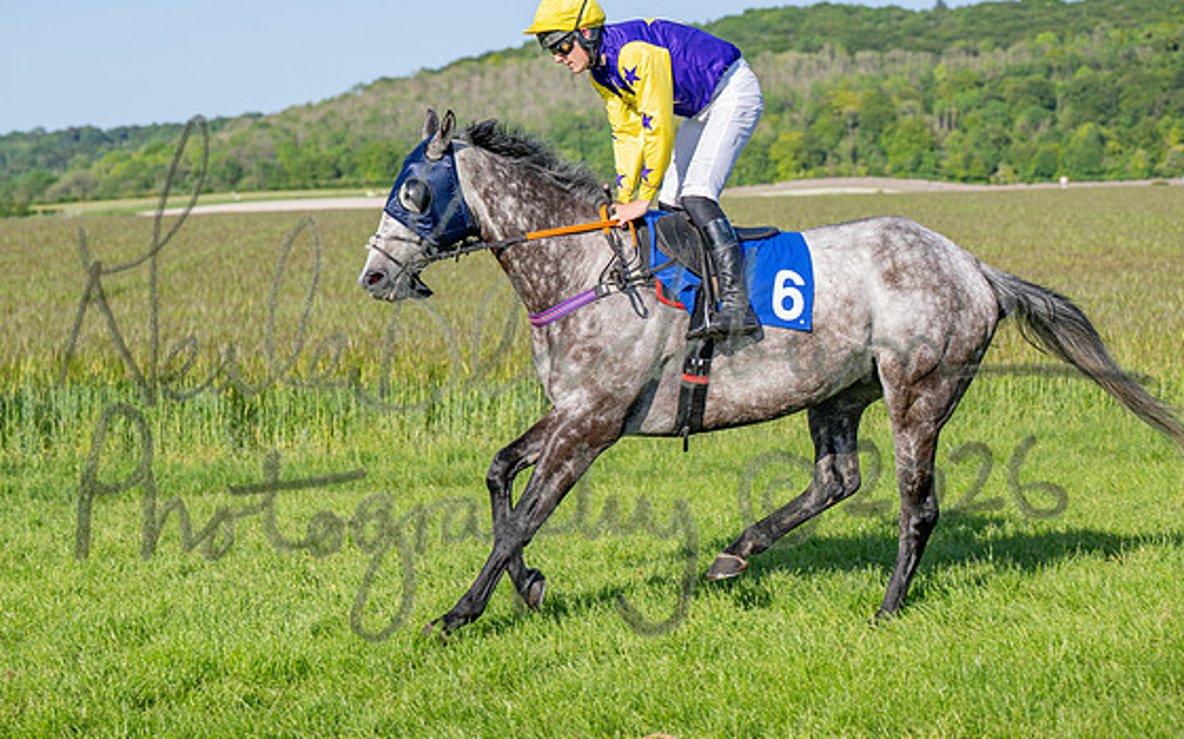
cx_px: 592
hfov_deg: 24.1
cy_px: 274
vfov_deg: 15.2
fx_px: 2774
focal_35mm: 86
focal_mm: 70
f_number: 4
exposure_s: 1/1600
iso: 200
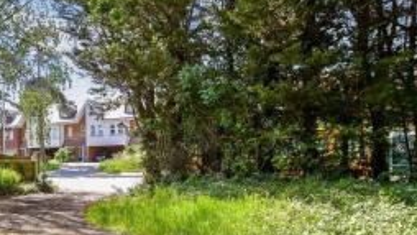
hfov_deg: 40.8
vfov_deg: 24.3
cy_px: 167
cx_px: 100
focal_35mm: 49
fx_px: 542
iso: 160
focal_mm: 17
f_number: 8
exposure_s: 1/80
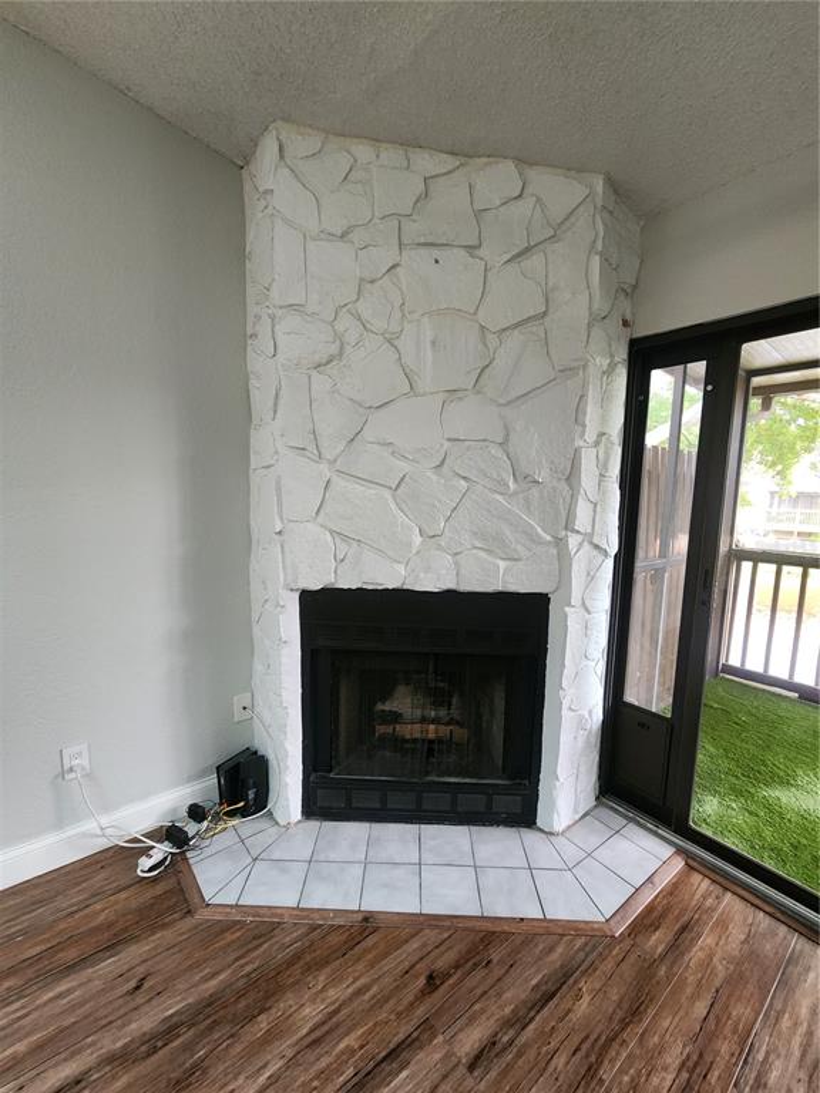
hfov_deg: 89.9
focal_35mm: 13
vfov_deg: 106.2
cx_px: 410
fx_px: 411
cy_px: 546
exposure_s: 1/30
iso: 400
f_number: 2.2
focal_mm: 2.2
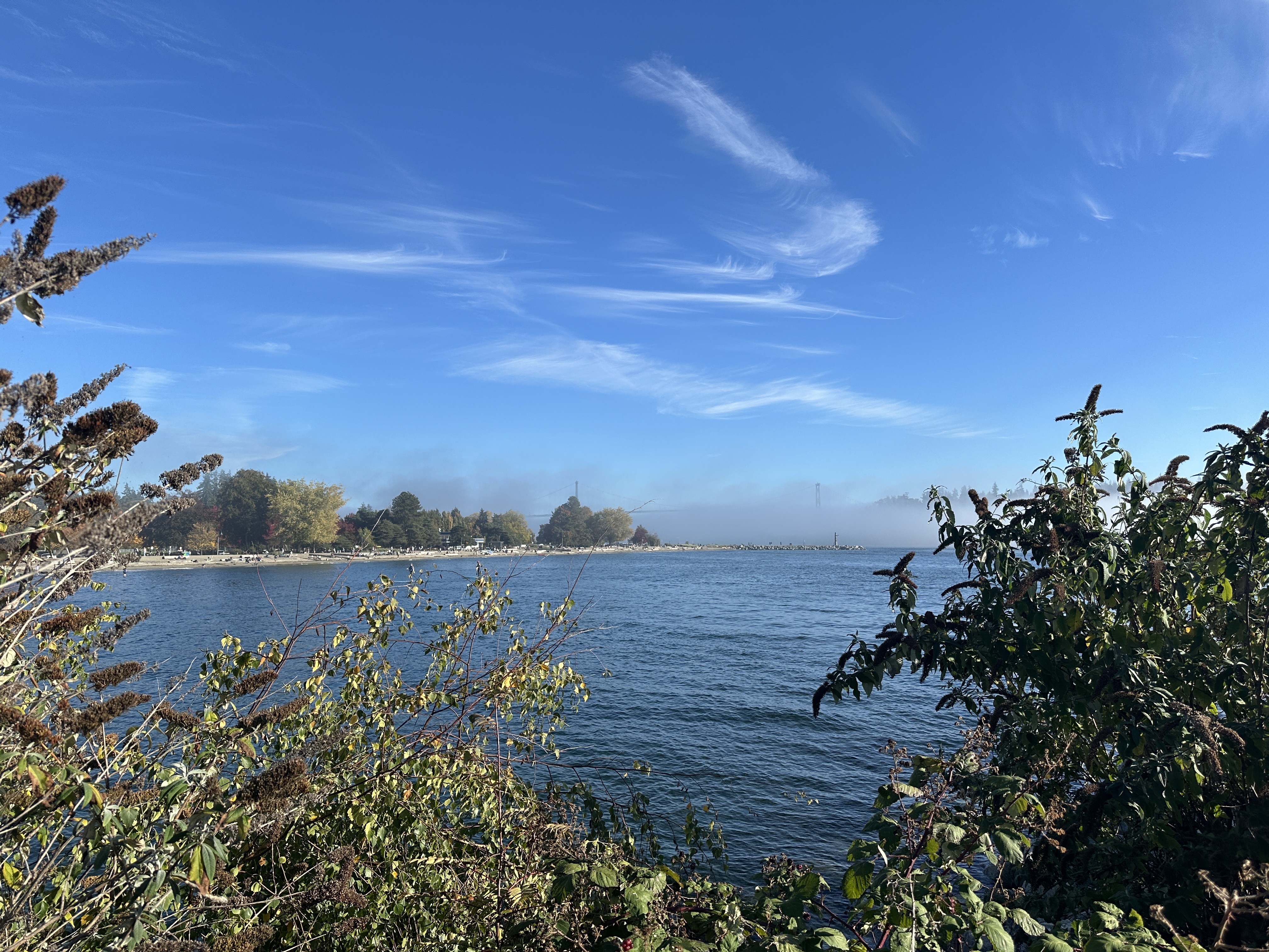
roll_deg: +0.7
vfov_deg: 56.8
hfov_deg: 71.6
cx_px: 634
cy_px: 476
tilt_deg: +4.8
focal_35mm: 24
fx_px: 880
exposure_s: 1/4184
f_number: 1.78
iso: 80
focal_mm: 6.86
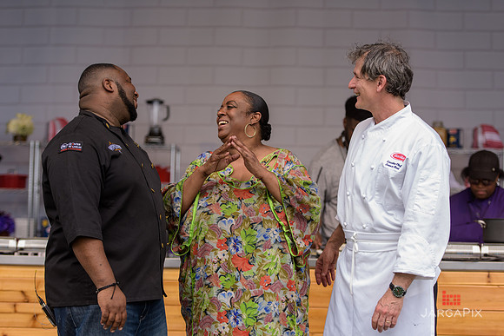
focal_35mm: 95
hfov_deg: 21.5
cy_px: 168
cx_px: 252
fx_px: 1330
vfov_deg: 14.4
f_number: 3.2
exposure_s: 1/800
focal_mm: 95
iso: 250
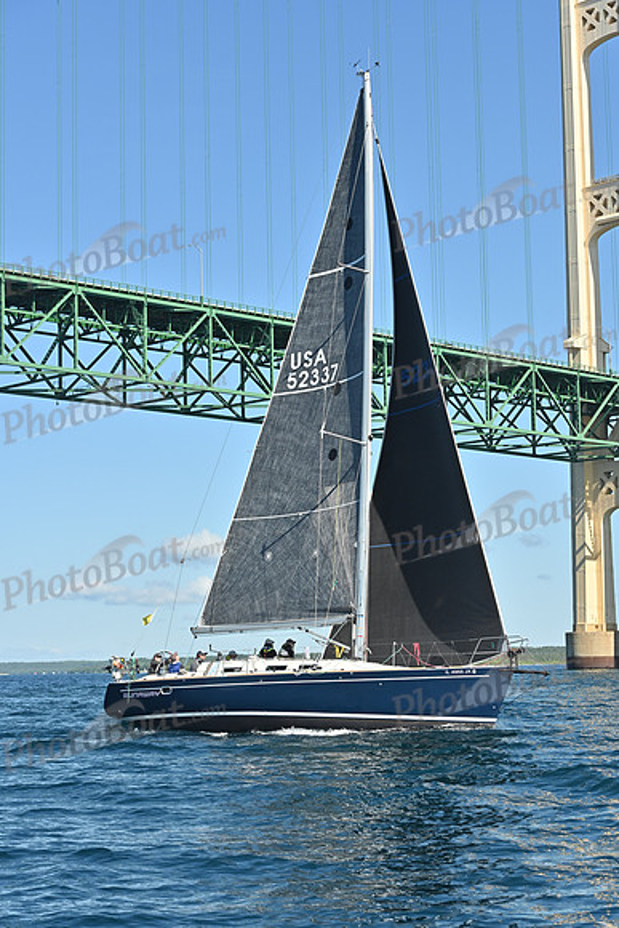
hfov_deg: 19.5
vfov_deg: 28.8
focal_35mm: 70
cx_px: 310
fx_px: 1804
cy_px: 464
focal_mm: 70
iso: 320
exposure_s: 1/1000
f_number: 8
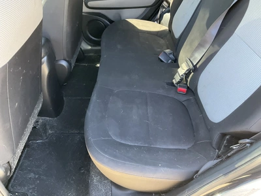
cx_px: 130
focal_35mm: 29
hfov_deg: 61.7
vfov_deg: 48.2
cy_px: 98
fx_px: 219
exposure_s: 1/60
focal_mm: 3
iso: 125
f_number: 1.8
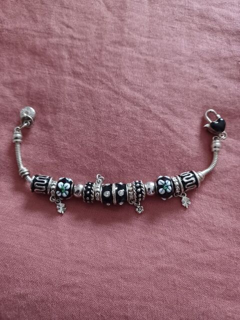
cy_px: 160
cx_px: 120
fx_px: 231
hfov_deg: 54.9
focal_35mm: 25
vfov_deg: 69.4
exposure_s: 1/16.7
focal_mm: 4.6
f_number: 1.8
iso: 2000
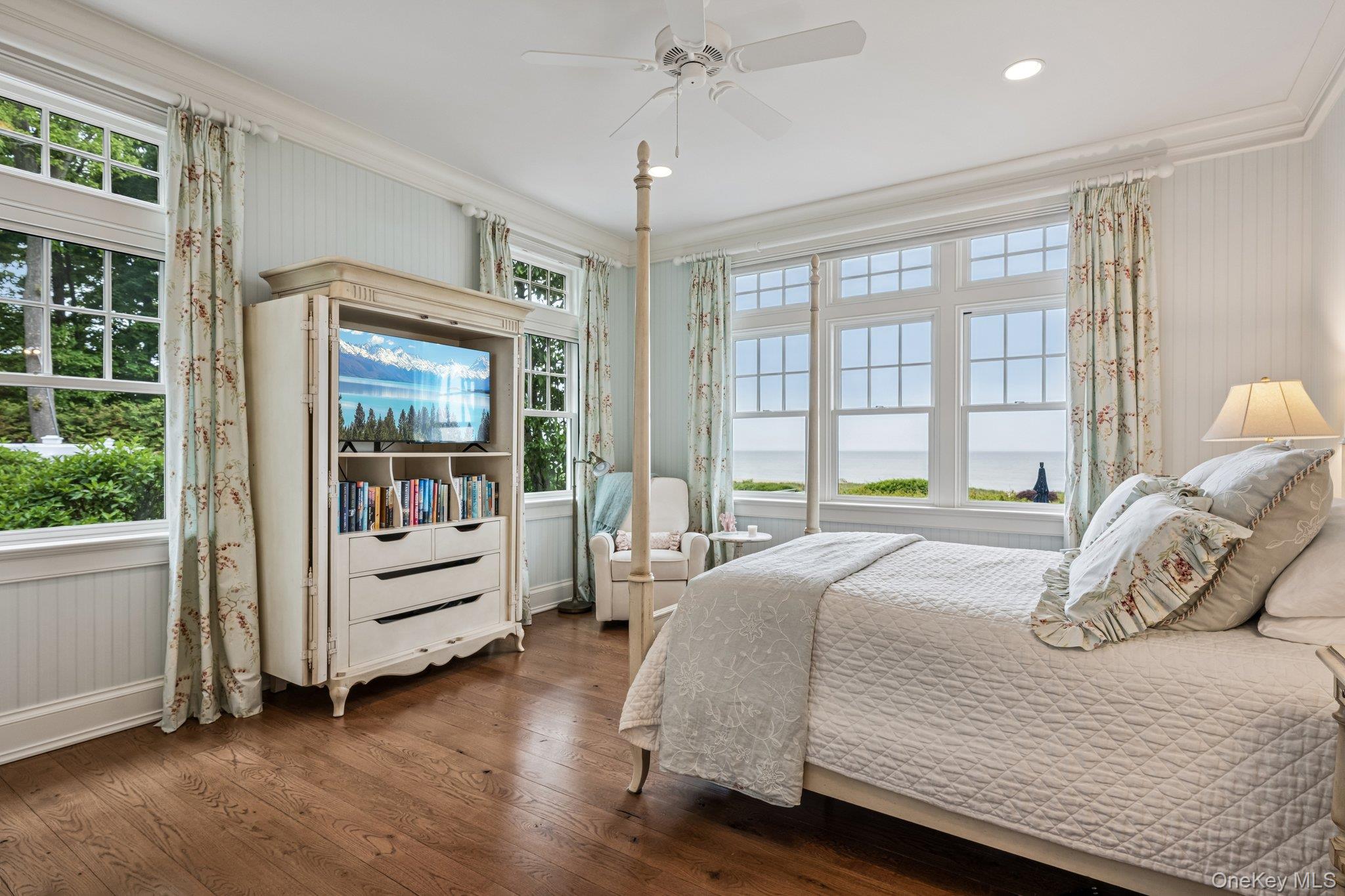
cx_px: 672
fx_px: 635
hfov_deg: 93.3
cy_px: 448
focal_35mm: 17
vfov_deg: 70.4
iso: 250
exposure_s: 1/15
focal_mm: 17
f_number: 9
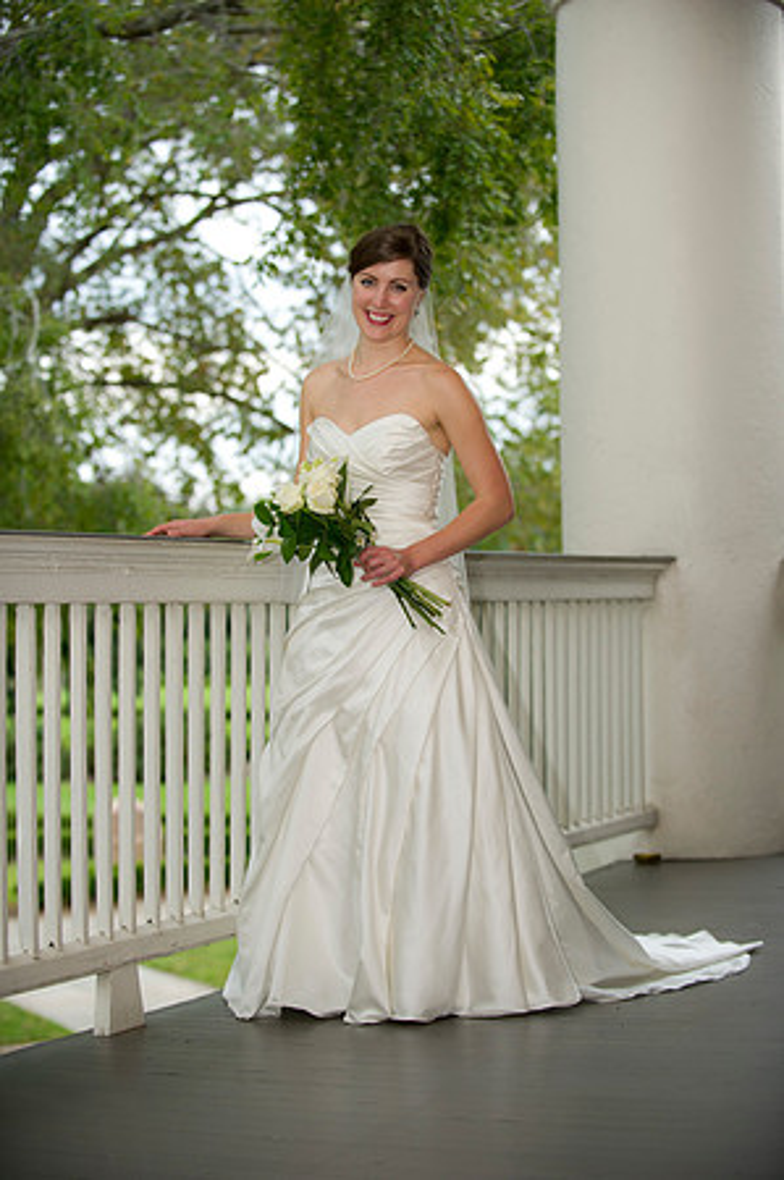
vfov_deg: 27.0
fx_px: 2455
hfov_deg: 18.1
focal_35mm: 75
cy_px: 590
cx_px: 392
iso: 250
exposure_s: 1/160
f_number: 2.8
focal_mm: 75
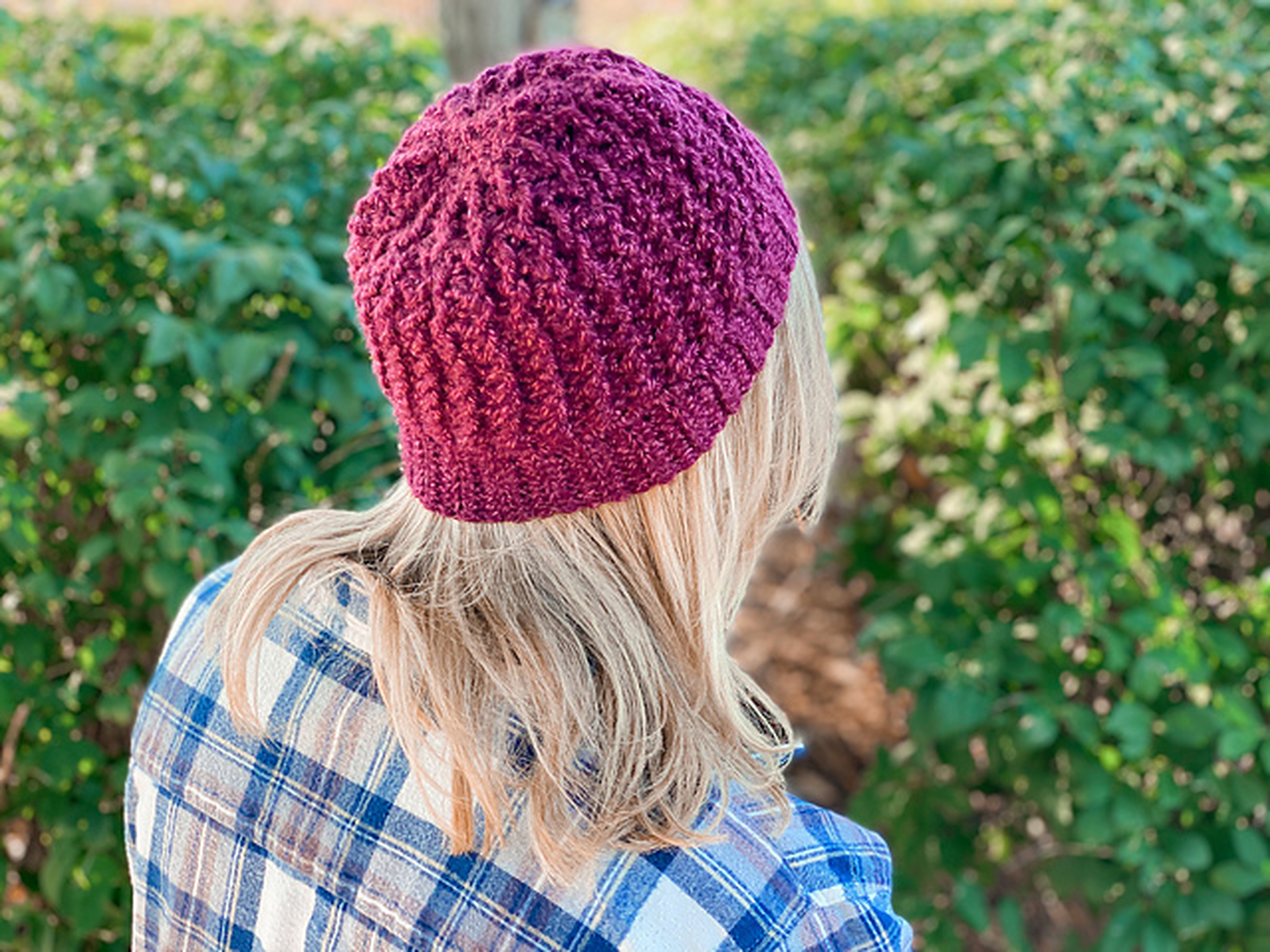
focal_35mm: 52
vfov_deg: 28.0
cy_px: 476
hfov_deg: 36.8
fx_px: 1908
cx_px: 635
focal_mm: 6
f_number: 2
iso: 40
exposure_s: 1/122
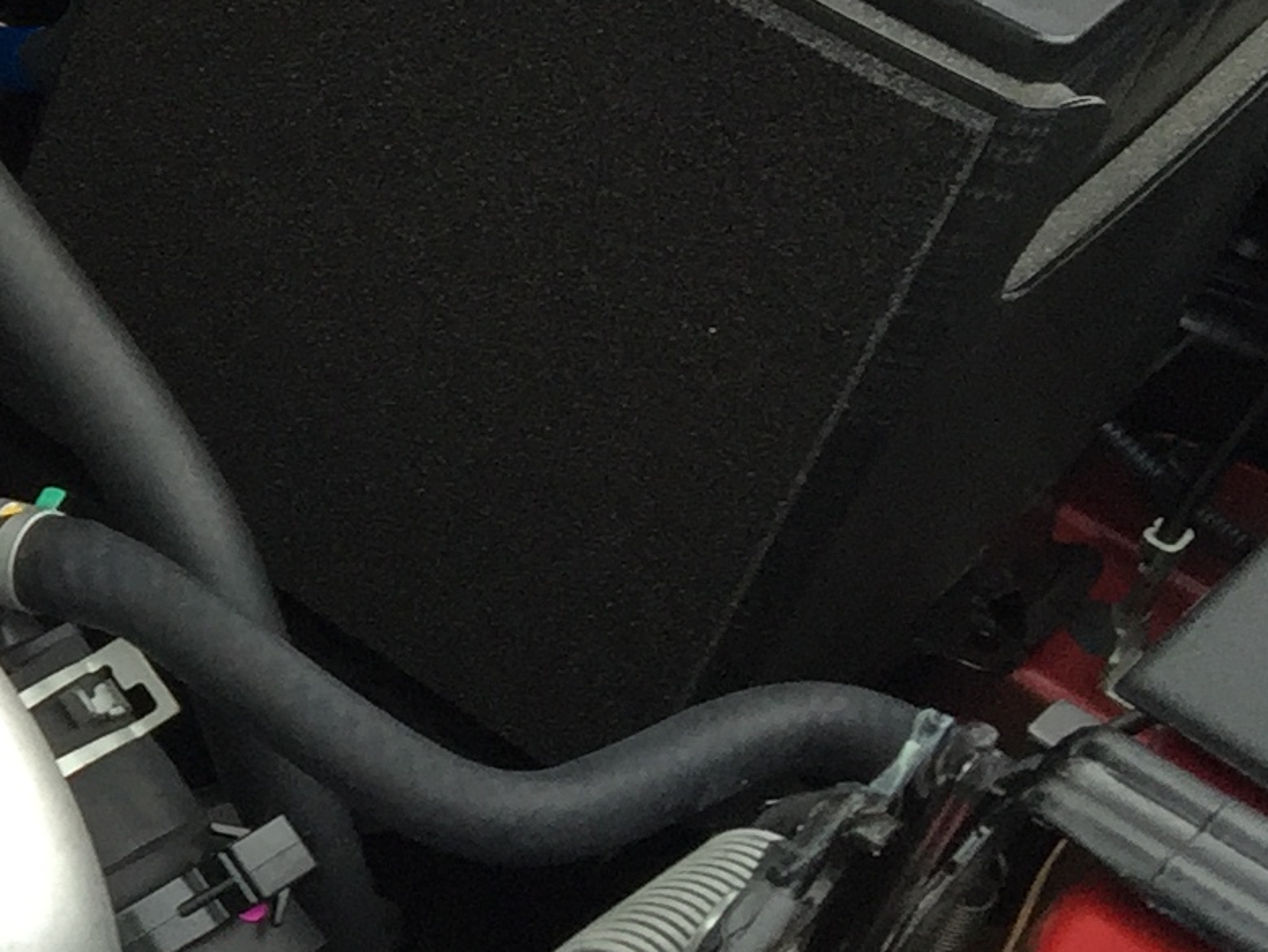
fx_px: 4434
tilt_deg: -39.4
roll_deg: -5.5
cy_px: 542
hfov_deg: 13.7
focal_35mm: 121
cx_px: -1310
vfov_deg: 12.3
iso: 40
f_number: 2.2
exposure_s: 1/120
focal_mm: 4.15
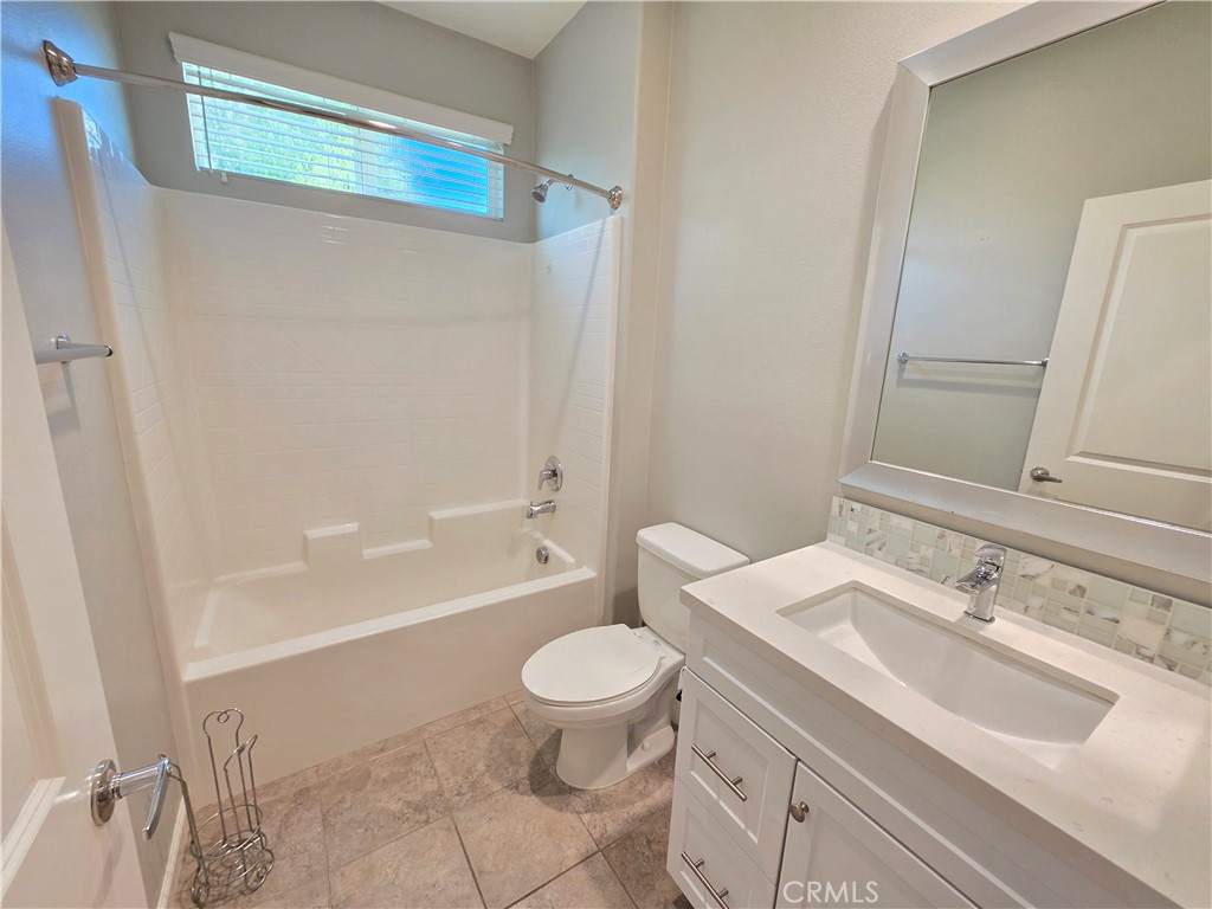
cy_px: 454
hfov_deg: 106.2
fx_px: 455
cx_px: 606
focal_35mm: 13
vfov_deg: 89.9
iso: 200
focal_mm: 2.2
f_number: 1.9
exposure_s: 1/120
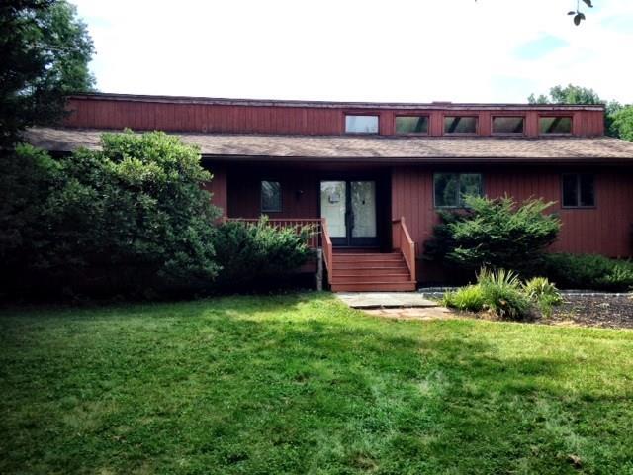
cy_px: 238
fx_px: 603
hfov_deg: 55.4
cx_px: 316
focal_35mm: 33
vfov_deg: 42.9
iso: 50
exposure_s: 1/531
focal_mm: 4.12
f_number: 2.4
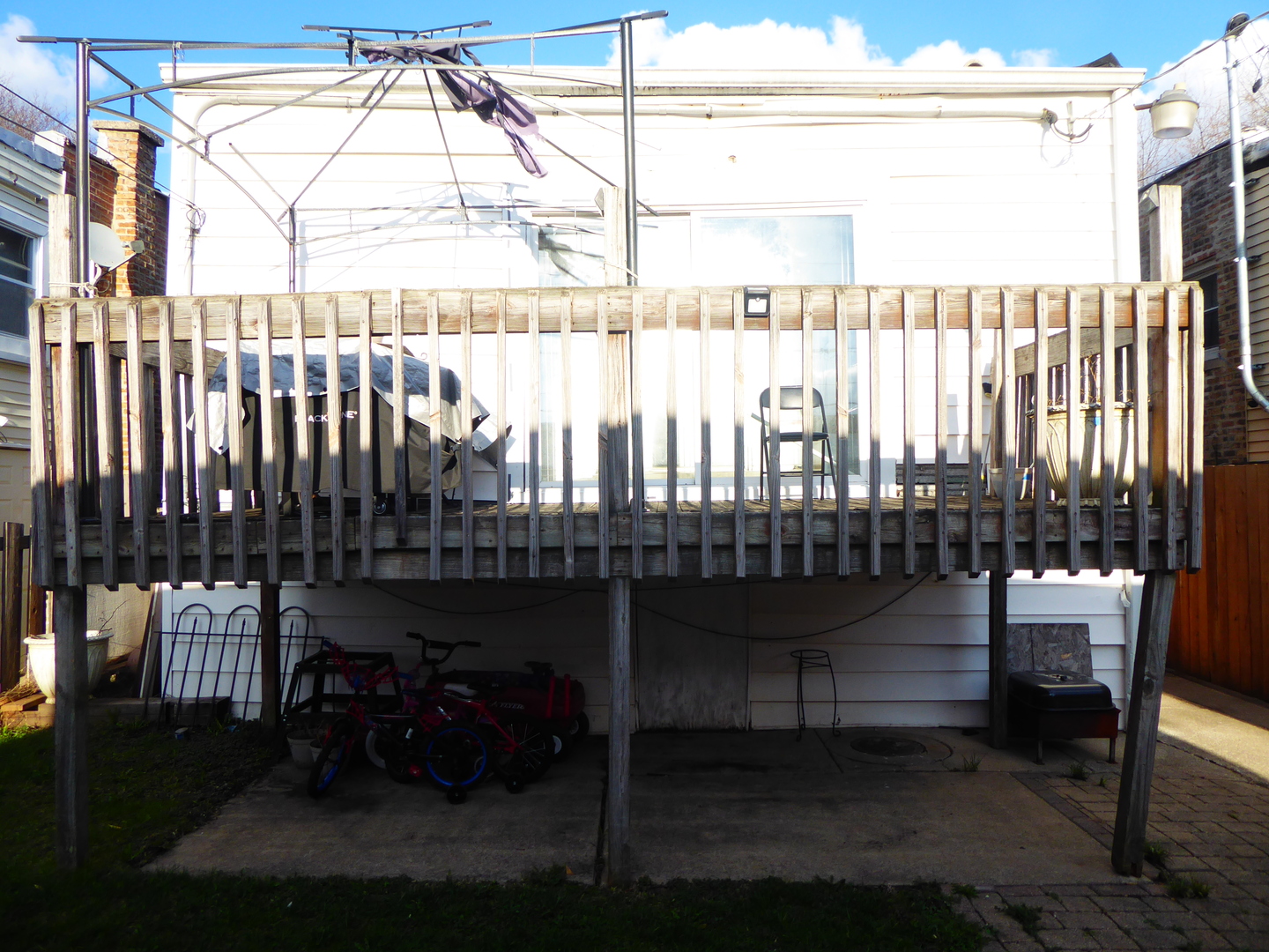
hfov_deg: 71.6
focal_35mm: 24
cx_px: 634
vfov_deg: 56.8
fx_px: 880
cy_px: 476
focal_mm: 4.3
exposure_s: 1/400
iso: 80
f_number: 3.3
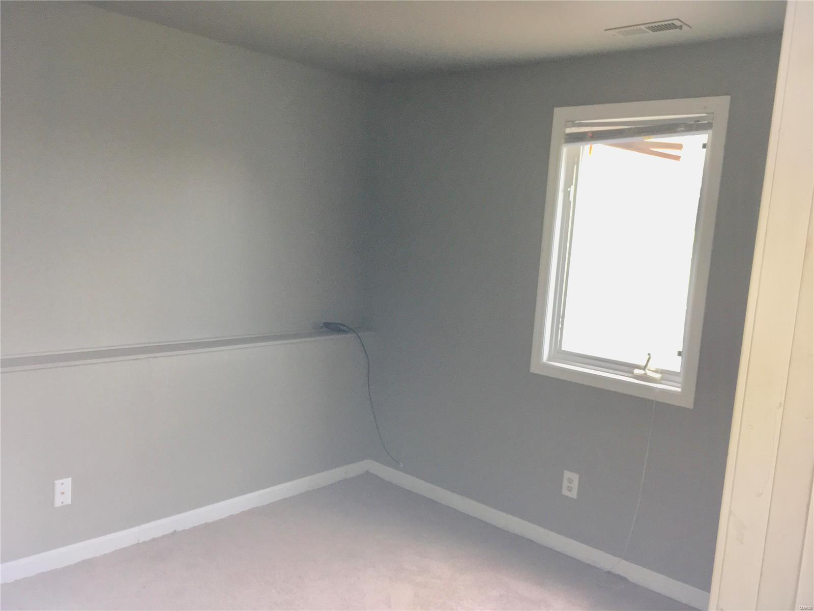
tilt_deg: -7.6
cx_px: 407
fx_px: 682
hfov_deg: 61.7
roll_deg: -3.9
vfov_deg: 48.2
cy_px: 306
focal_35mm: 29
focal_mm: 4.15
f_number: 2.2
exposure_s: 1/30
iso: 100
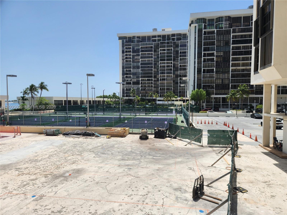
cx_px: 144
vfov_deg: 58.9
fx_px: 191
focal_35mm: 23
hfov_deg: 73.9
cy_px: 108
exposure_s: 1/2600
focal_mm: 5.4
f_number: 1.8
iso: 20
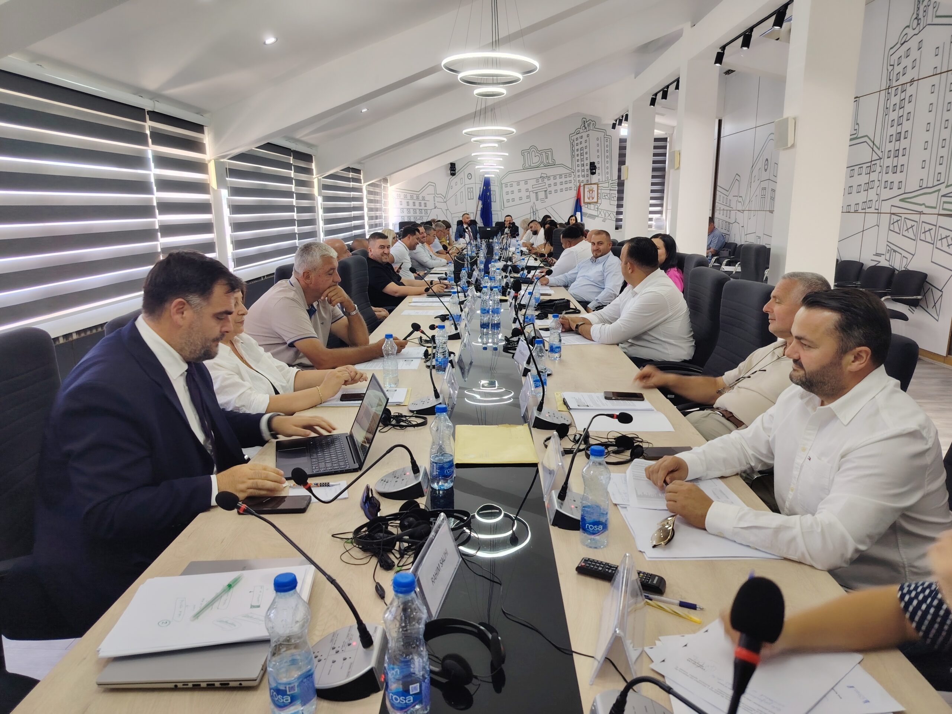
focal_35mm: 24
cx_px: 476
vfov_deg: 56.8
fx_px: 660
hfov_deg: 71.6
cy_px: 357
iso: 409
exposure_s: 1/25
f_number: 1.75
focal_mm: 5.25
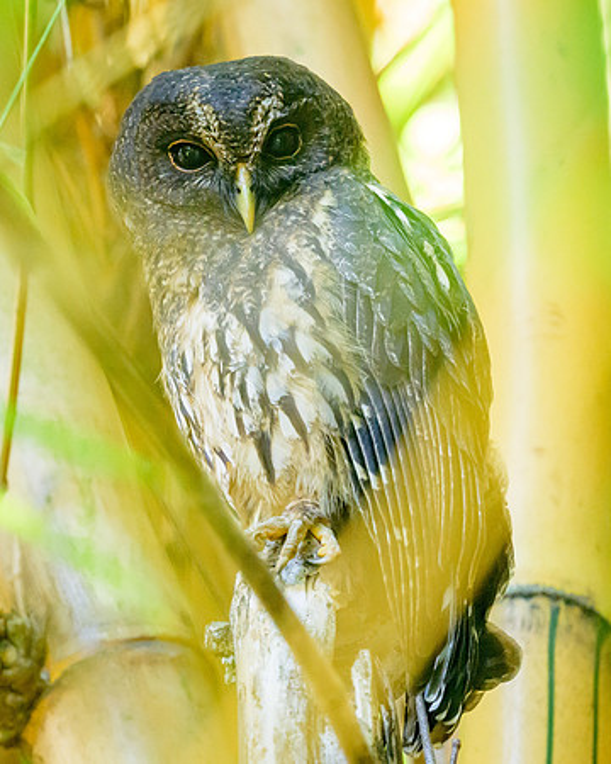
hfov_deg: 1.7
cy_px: 405
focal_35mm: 914
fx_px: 20665
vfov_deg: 2.1
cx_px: 89
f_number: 5.6
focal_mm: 500
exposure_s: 1/100
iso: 8000
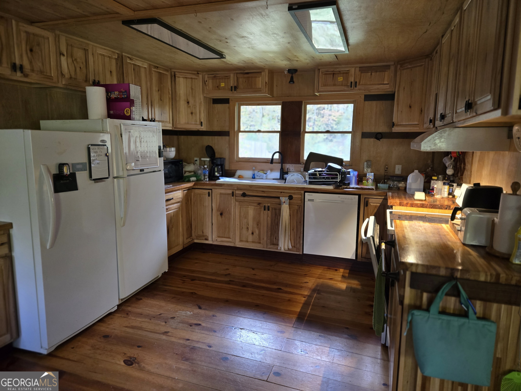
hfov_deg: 73.9
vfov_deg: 58.9
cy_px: 196
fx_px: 346
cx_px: 260
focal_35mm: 23
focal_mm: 5.4
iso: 400
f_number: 1.8
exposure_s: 1/36.1
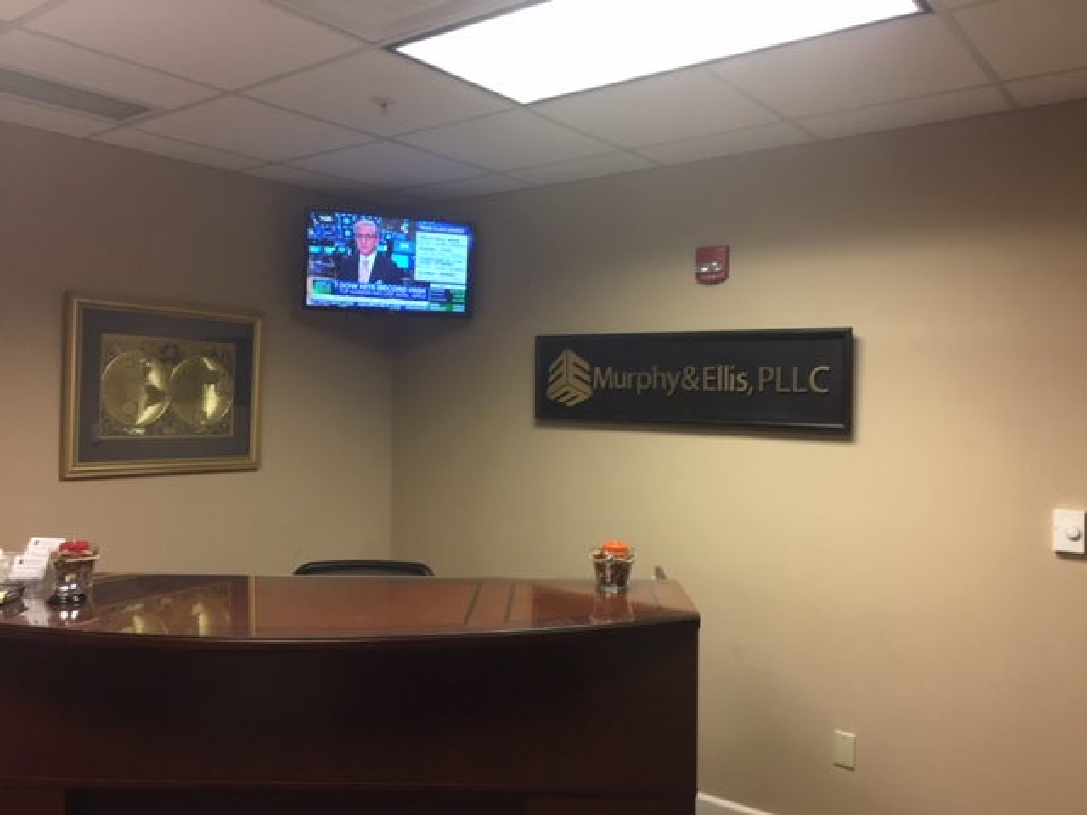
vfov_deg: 48.2
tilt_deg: -0.5
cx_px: 544
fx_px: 911
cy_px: 408
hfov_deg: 61.7
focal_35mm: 29
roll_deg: -0.6
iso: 80
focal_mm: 4.15
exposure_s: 1/30
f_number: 2.2
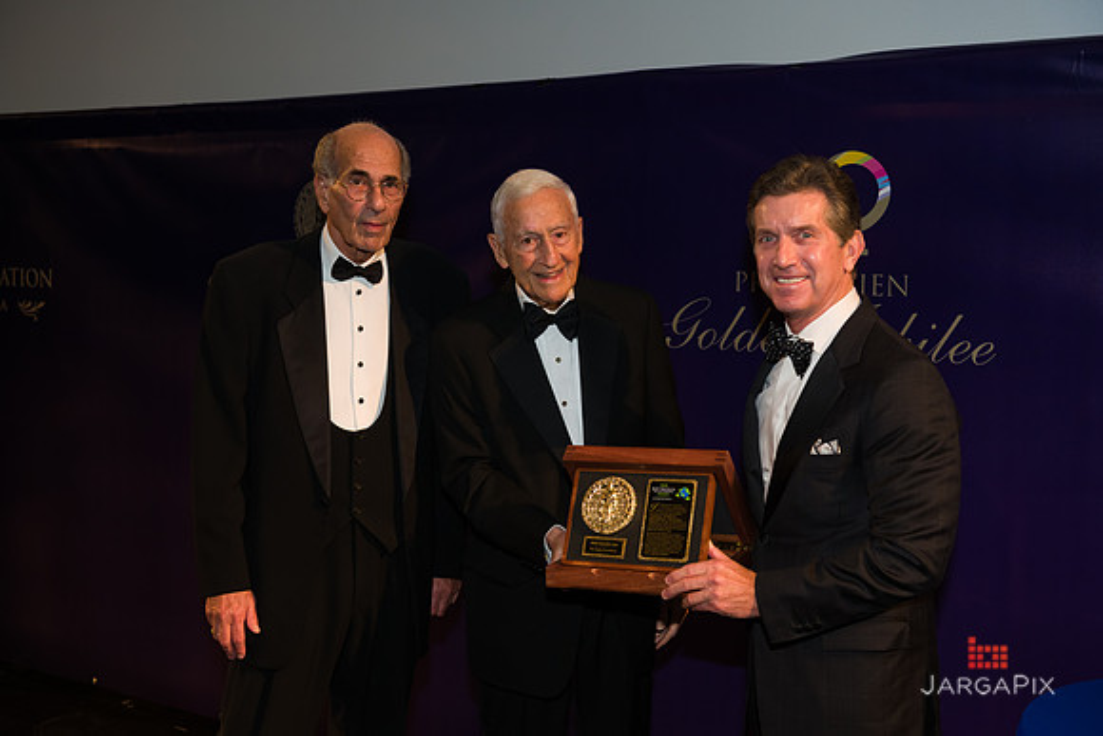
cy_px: 368
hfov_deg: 41.1
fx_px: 1471
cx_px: 552
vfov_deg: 28.1
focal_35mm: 48
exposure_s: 1/125
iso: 1000
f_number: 4
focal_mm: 48
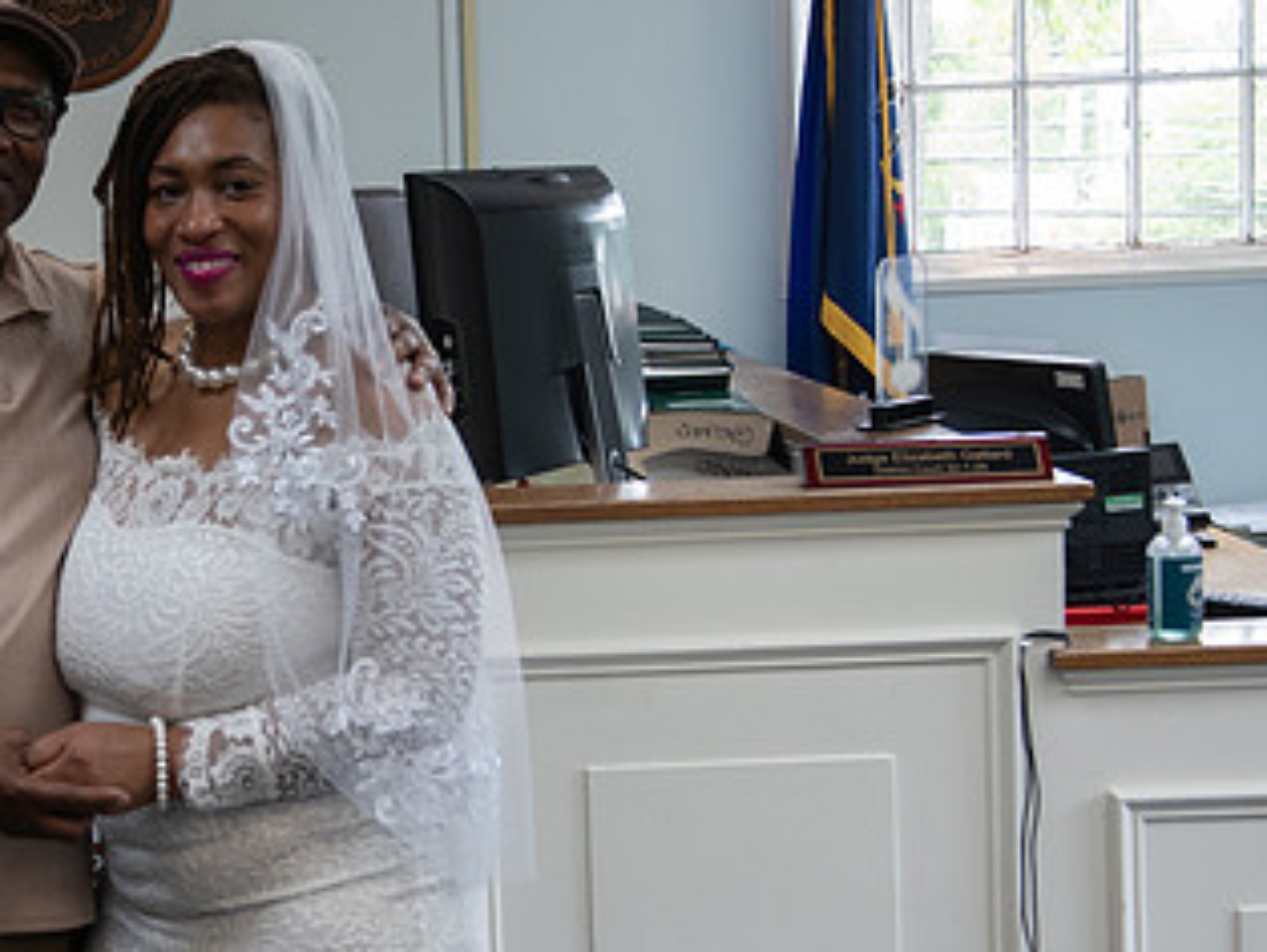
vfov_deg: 17.0
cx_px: 226
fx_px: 3187
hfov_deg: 22.1
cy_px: 478
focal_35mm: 87
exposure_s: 1/160
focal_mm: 47
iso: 1250
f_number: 4.5
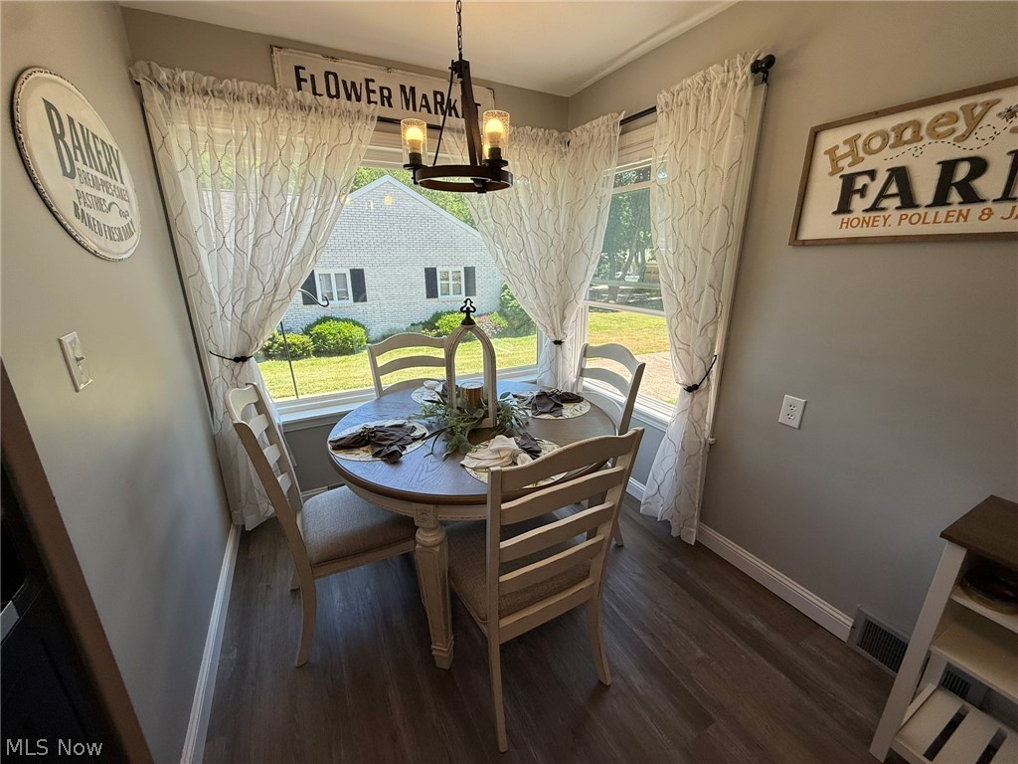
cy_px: 382
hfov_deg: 102.1
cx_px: 509
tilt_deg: -16.2
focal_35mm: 14
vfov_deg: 85.7
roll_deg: +0.0
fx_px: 412
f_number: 2.2
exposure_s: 1/289
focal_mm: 2.22
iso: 50
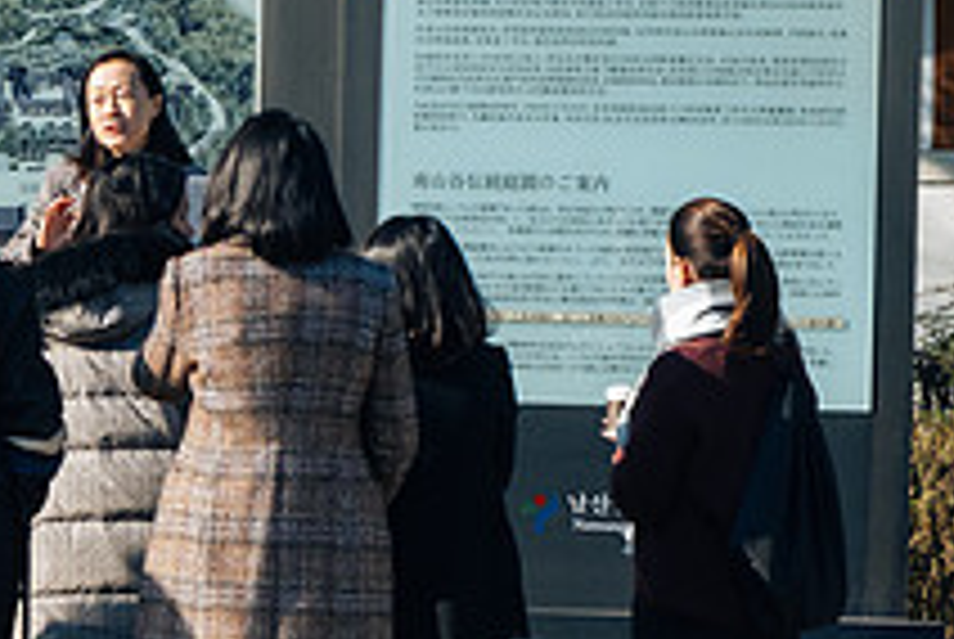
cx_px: -270
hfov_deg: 11.4
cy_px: 299
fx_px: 4644
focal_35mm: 175
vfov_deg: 7.9
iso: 400
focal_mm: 42.7
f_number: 3.2
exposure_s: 1/4000
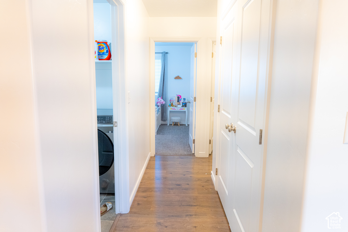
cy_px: 116
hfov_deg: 73.8
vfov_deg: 53.1
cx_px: 174
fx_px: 232
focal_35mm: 24
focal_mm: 24
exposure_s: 1/50
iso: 4000
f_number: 6.3
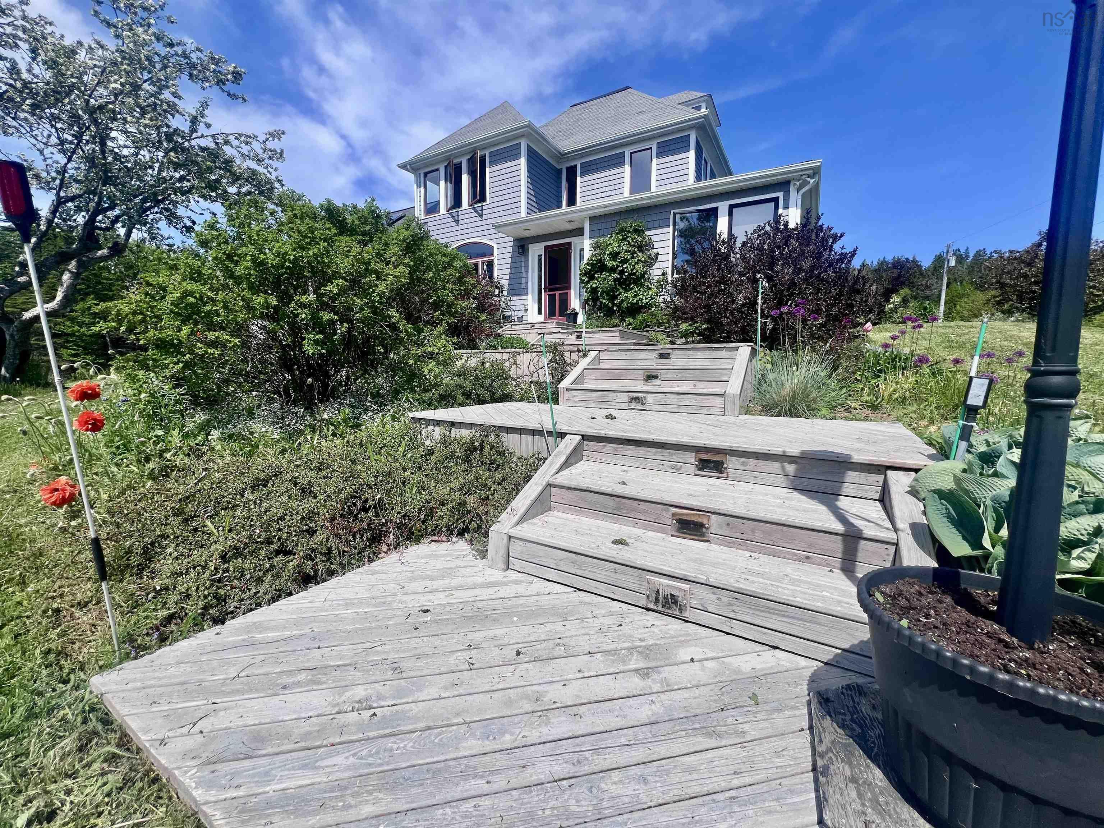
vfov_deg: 89.9
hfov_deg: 106.2
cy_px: 414
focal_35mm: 13
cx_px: 552
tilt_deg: -6.6
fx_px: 415
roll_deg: -0.4
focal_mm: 1.57
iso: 32
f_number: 1.8
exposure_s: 1/1980
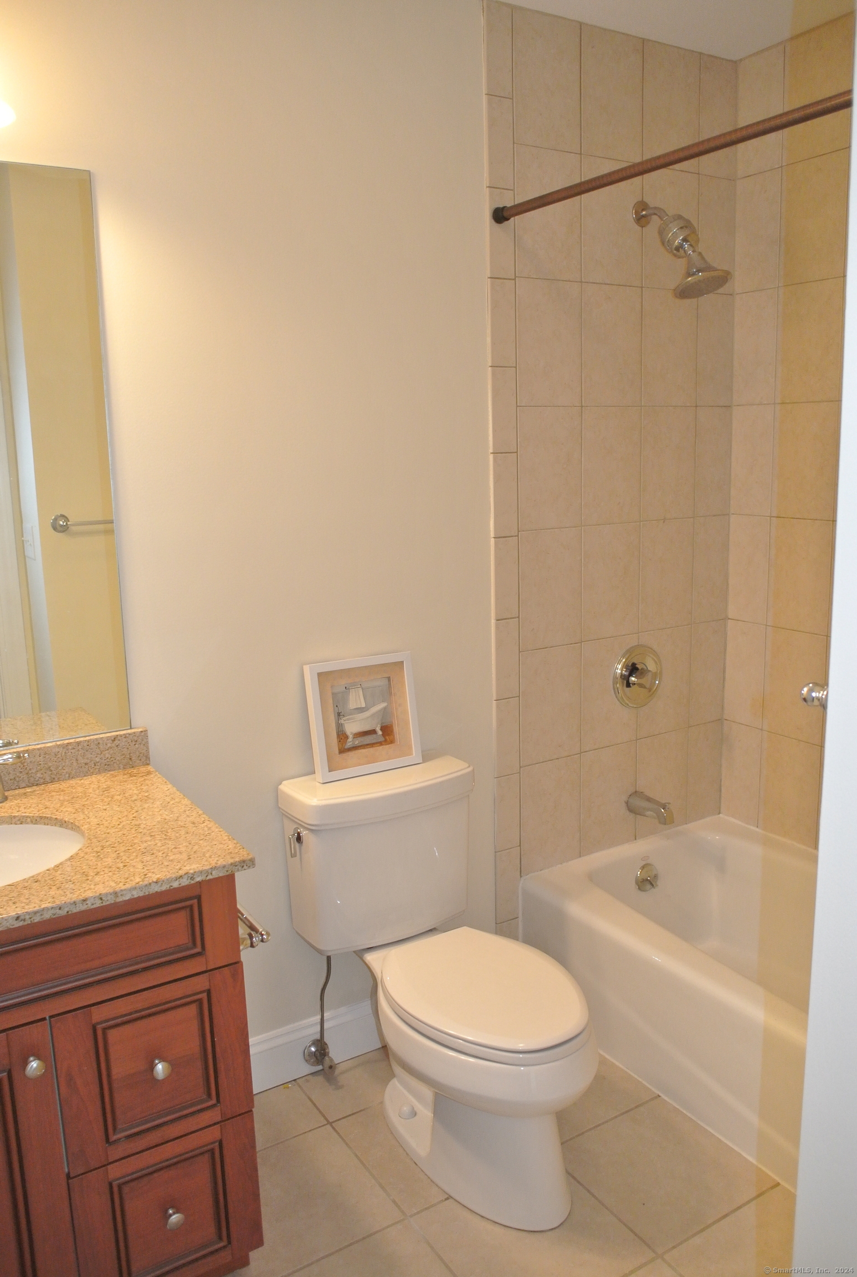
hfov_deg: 48.1
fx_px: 959
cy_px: 638
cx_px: 428
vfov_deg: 67.3
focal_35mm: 27
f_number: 2.8
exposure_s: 1/60
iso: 560
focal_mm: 10
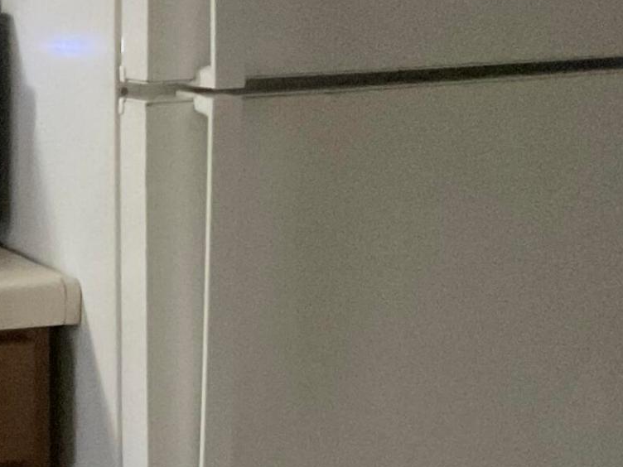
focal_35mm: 111
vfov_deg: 13.3
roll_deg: +2.0
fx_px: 1998
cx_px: -496
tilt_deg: -10.3
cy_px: 245
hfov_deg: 15.3
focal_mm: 3
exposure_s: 1/30
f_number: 1.8
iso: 500
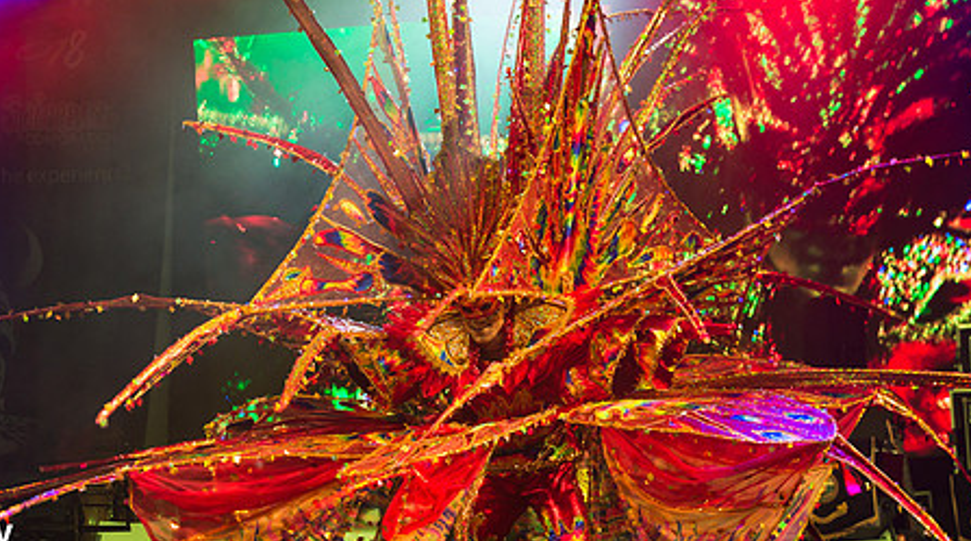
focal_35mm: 117
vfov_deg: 10.3
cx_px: 465
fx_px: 3005
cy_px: 308
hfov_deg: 18.4
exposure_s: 1/320
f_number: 5.6
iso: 2500
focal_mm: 86
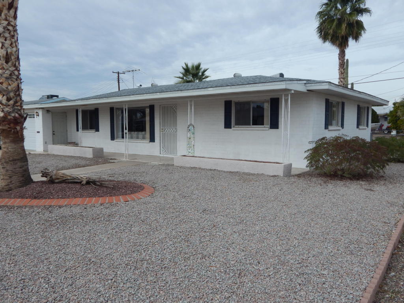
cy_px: 152
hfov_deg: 63.4
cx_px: 202
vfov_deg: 49.7
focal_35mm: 28
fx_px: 327
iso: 125
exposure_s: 1/400
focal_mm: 5.1
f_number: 6.3
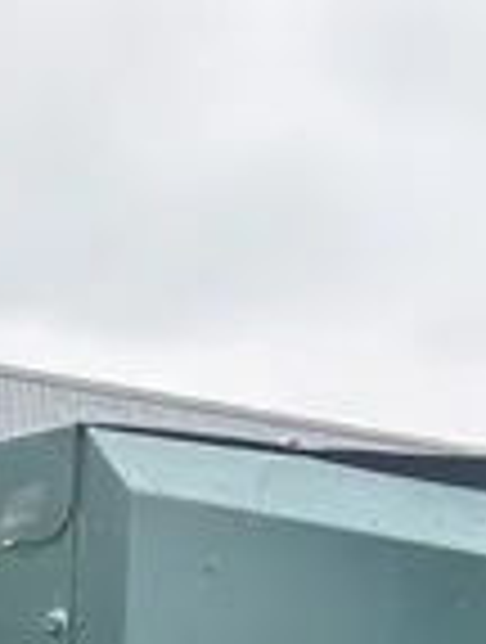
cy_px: 1646
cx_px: -256
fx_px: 2479
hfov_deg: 10.8
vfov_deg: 11.6
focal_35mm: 133
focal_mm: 5.96
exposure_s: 1/121
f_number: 1.6
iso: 125
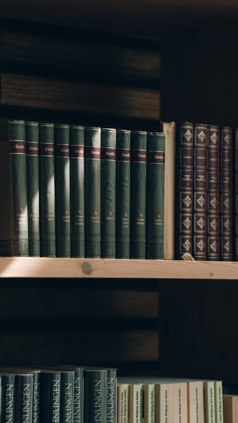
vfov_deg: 16.0
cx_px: 110
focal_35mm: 134
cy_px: 180
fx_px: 1503
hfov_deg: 9.1
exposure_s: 1/4000
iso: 800
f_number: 2.5
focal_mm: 70
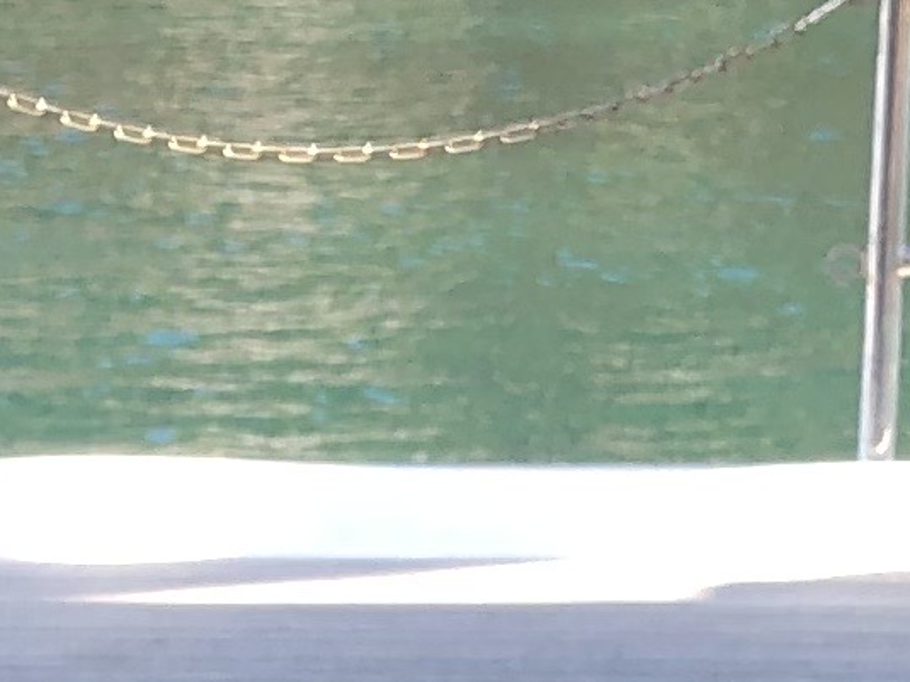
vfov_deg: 6.5
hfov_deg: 9.3
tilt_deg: -21.2
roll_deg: +2.6
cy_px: 1946
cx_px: -70
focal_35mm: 211
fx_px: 5546
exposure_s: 1/232
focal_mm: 3.99
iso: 20
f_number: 1.8
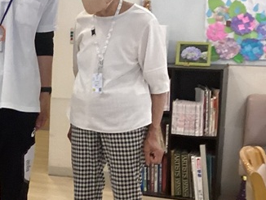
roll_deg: +0.1
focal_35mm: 95
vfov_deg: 15.6
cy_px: 112
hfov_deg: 18.4
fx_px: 731
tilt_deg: -9.7
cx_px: -128
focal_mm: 3.3
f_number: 2.4
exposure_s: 1/60
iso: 250
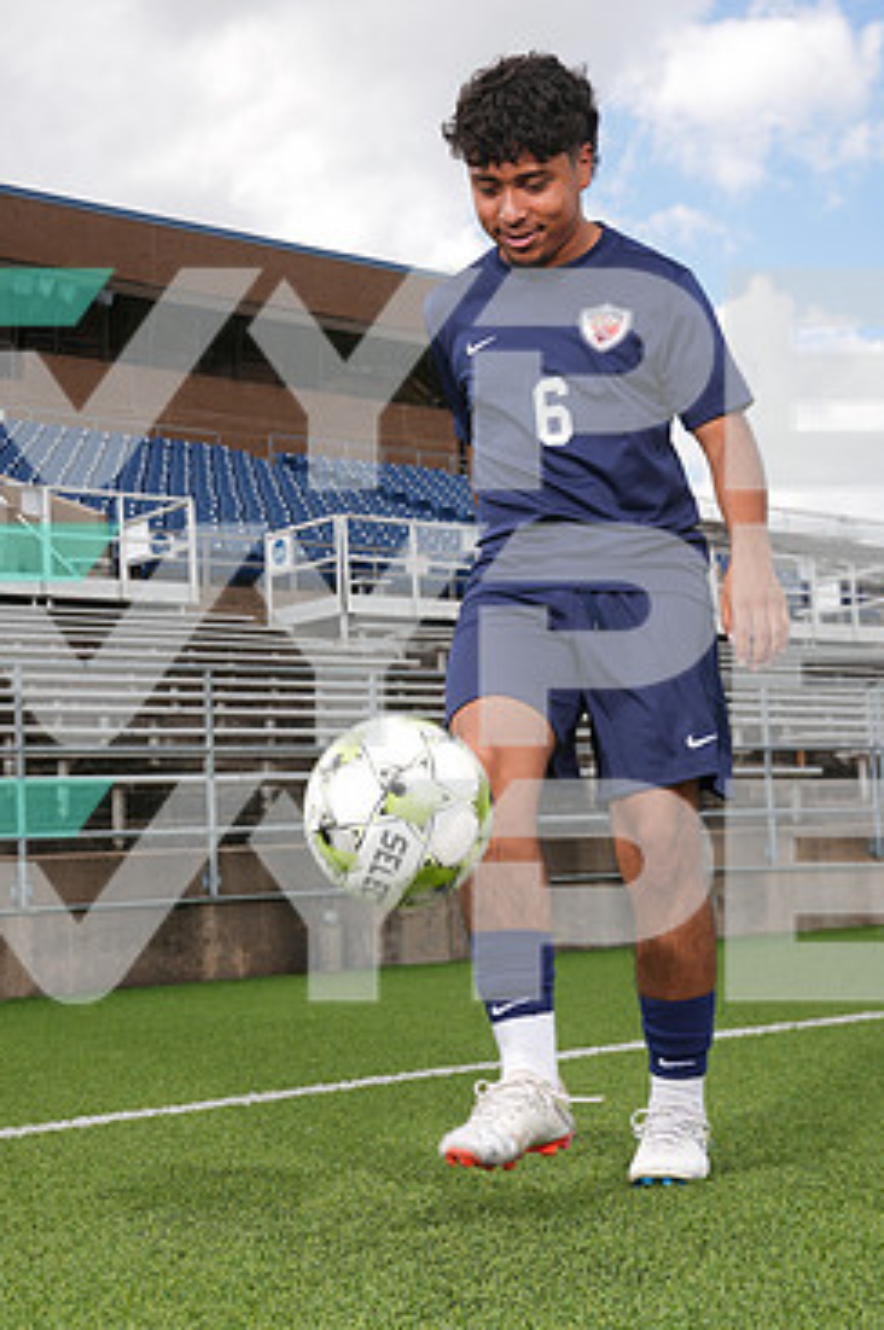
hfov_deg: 25.0
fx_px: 1993
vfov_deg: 36.9
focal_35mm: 54
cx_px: 438
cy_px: 638
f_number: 7.1
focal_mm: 44
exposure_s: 1/200
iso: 80
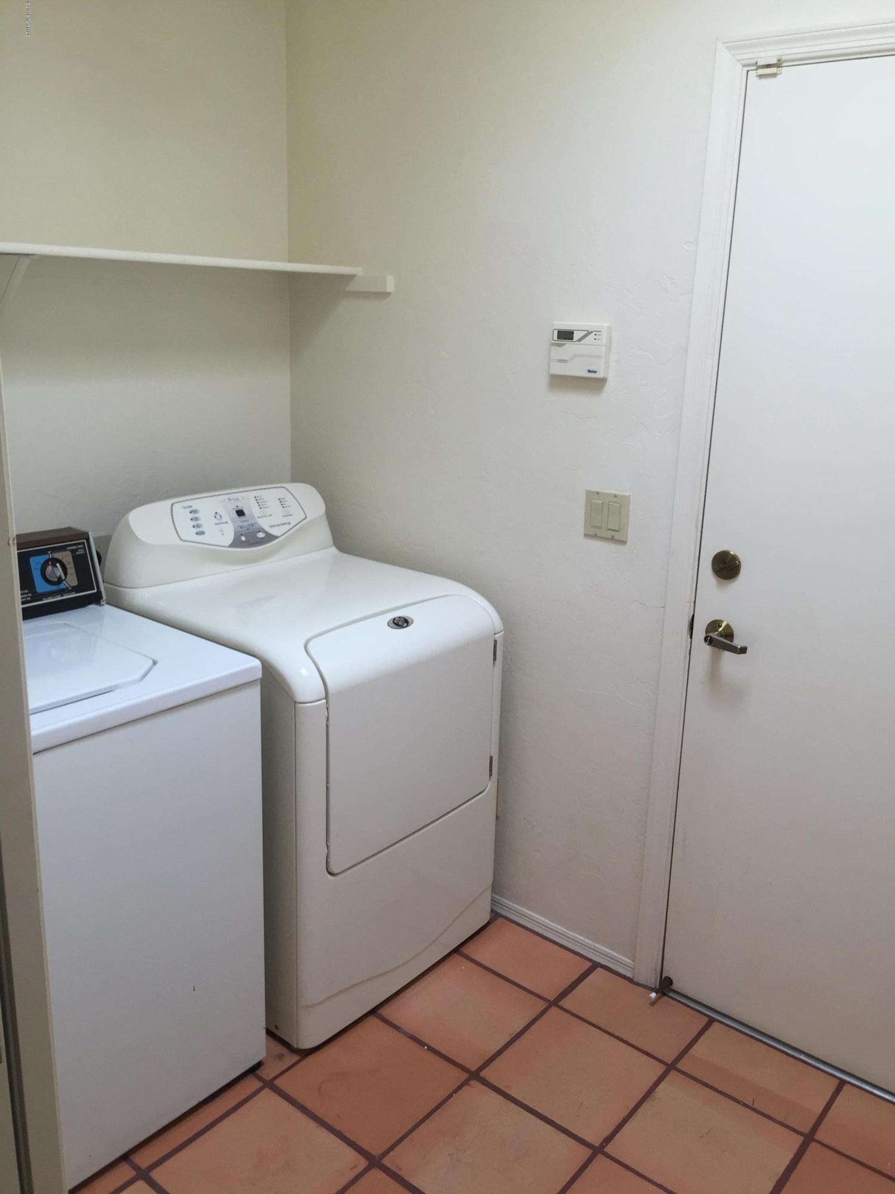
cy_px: 597
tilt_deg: -15.9
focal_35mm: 29
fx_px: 1000
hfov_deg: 48.2
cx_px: 448
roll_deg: -1.7
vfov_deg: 61.7
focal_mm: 4.15
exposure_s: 1/120
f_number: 2.2
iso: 50
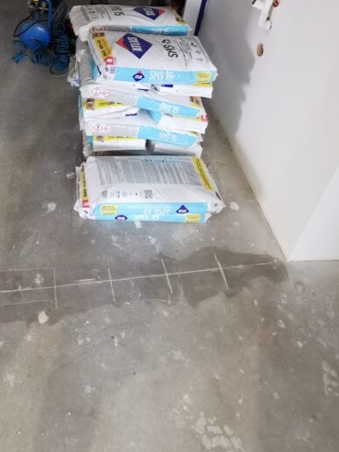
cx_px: 83
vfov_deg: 49.9
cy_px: 37
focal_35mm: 32
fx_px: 418
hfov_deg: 42.7
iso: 250
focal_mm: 2.35
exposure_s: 1/30
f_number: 2.2
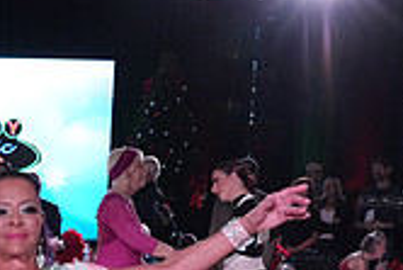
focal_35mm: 143
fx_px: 1602
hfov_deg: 13.7
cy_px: 412
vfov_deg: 9.3
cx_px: -155
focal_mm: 41
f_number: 7.1
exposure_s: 1/320
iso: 5000
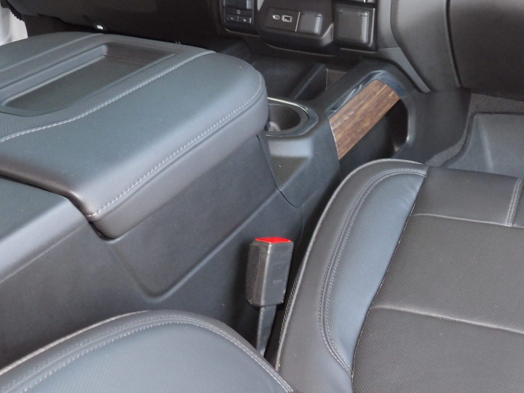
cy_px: 84
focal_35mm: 52
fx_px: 787
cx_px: 387
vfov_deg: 27.5
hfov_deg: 36.0
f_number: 3.4
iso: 200
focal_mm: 5
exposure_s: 1/33
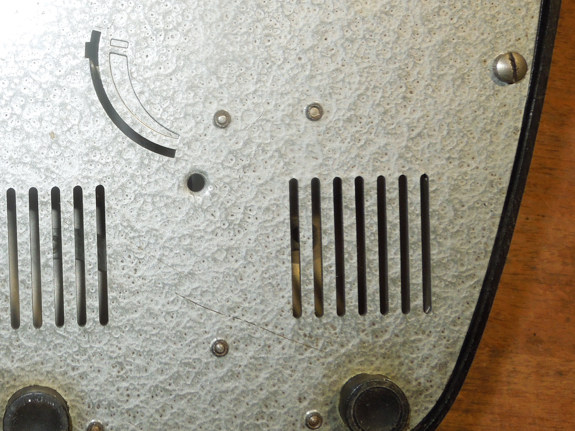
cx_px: 69
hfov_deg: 38.0
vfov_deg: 30.3
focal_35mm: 47
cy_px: 97
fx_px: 781
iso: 125
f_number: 3.3
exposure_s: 1/30
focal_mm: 4.5
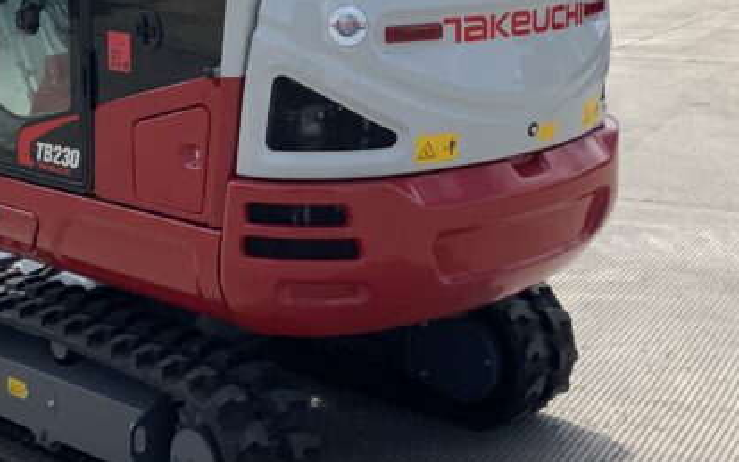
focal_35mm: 76
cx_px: 353
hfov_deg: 27.1
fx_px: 1531
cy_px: 27
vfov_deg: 16.9
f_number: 1.8
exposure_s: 1/1848
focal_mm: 3
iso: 16
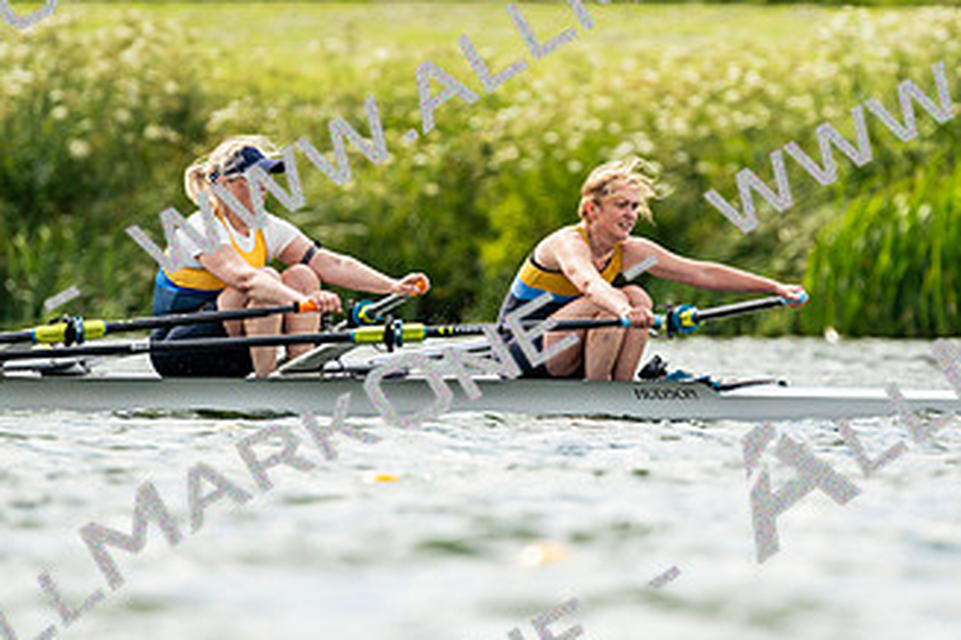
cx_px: 491
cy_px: 283
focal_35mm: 1065
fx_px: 28427
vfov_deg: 1.3
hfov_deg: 1.9
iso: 400
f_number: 6.3
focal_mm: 600
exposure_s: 1/2000
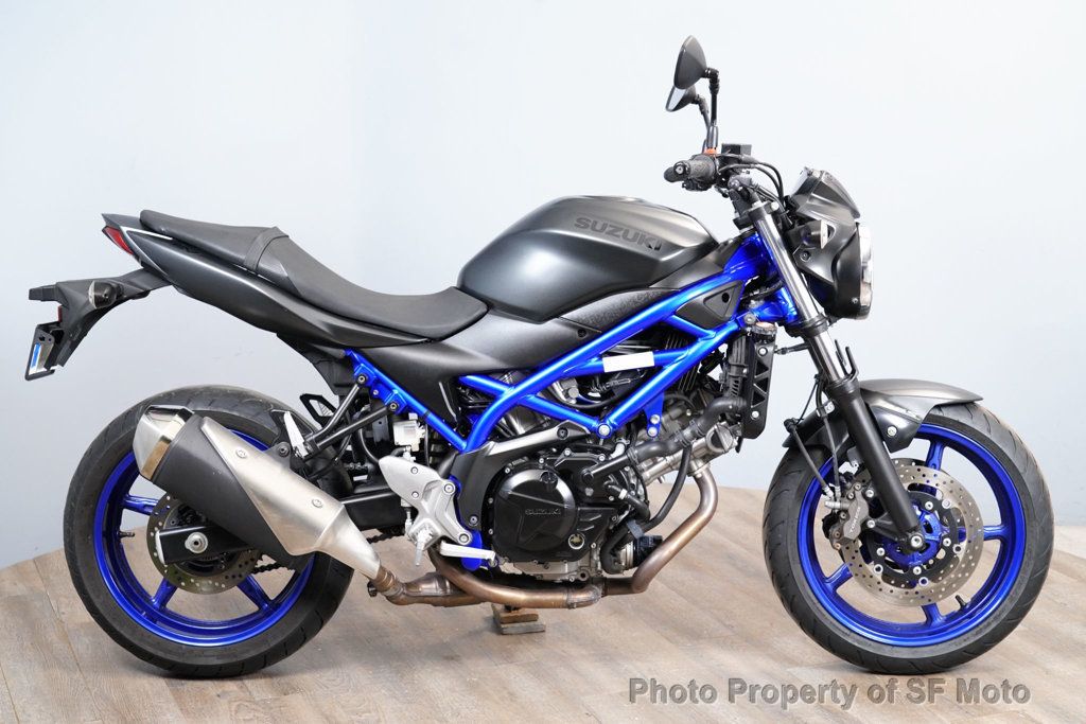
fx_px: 1870
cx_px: 543
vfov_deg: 21.9
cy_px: 362
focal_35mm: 62
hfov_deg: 32.4
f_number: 7.1
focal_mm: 62
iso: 5000
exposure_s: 1/80
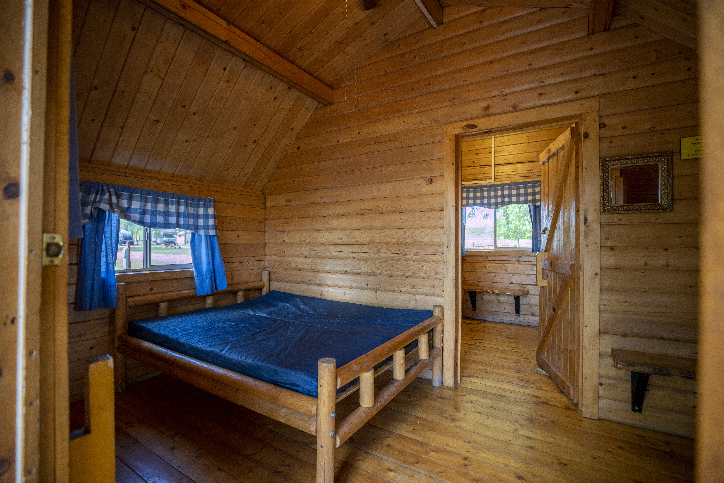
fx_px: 322
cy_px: 242
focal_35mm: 16
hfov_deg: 96.7
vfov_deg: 73.7
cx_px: 362
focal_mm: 16
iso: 800
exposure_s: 1/80
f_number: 2.8
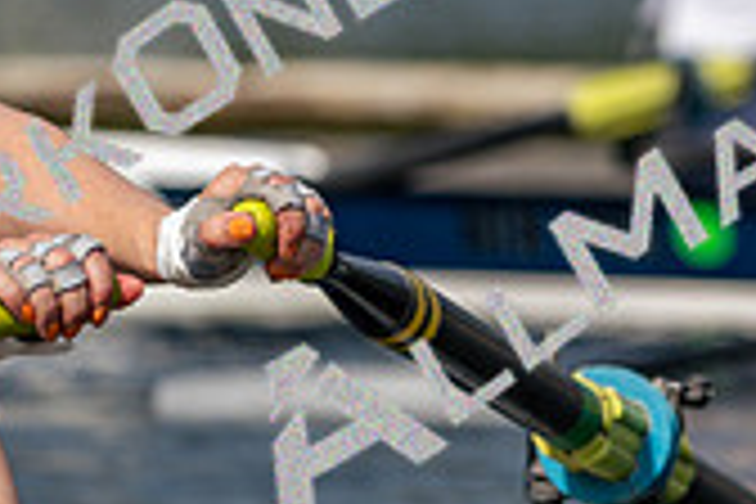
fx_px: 18311
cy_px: -155
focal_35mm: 872
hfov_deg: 2.4
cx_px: 1179
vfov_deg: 1.6
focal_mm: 252
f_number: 6.3
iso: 160
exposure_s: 1/1600
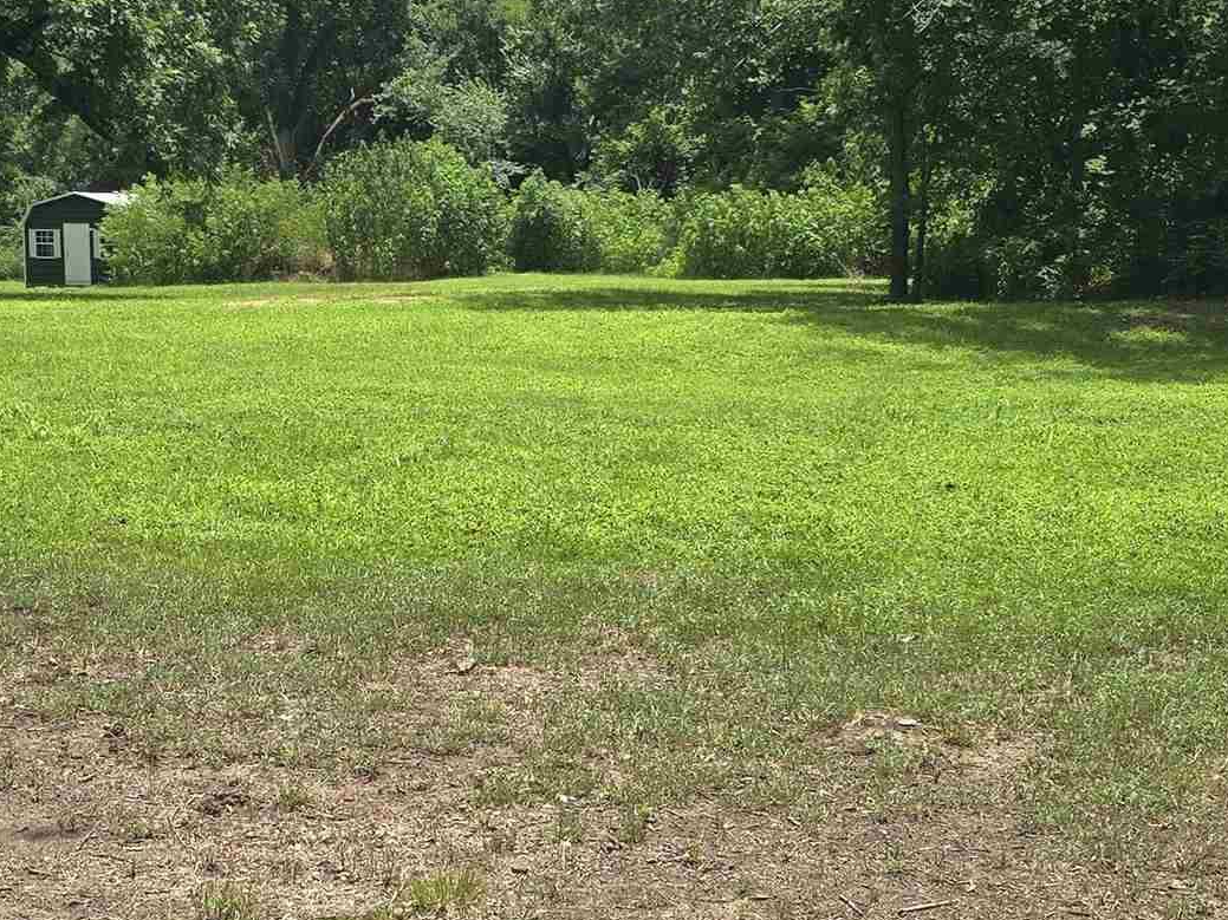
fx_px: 2412
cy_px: 710
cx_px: 563
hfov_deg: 28.6
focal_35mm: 68
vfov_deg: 21.4
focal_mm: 6.3
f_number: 1.7
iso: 12
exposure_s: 1/475
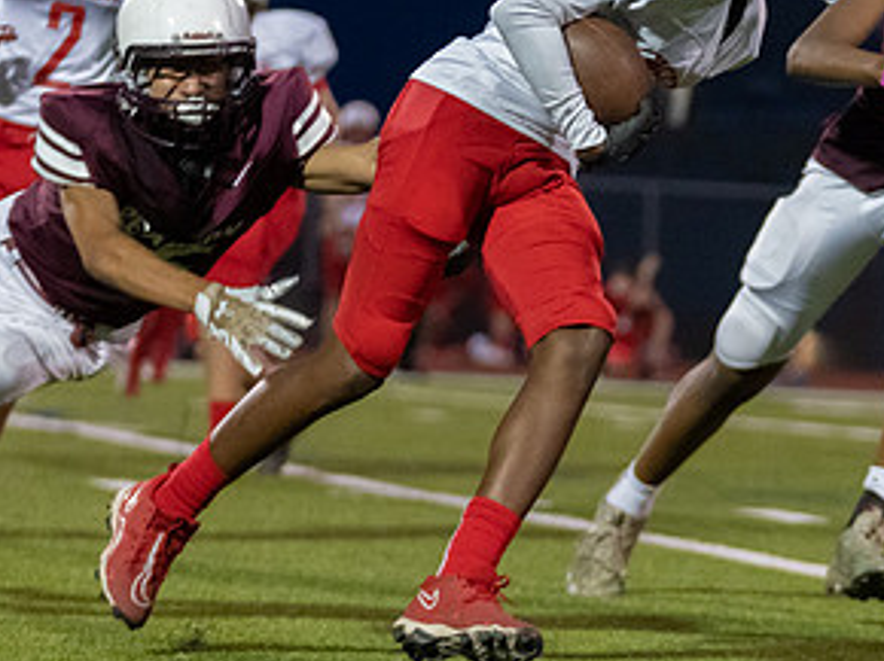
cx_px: 854
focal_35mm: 307
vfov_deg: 4.8
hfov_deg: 6.4
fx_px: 7833
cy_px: 419
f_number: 2.8
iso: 5000
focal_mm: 111
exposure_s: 1/1250
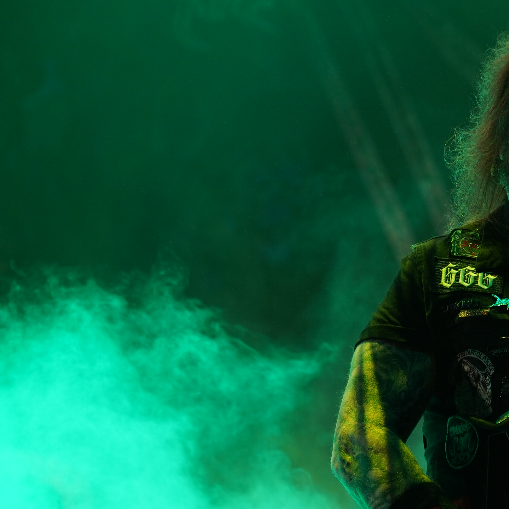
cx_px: 605
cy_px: 382
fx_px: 3627
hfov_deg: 8.0
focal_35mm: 218
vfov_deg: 8.0
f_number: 4
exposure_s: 1/125
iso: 320
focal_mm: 105
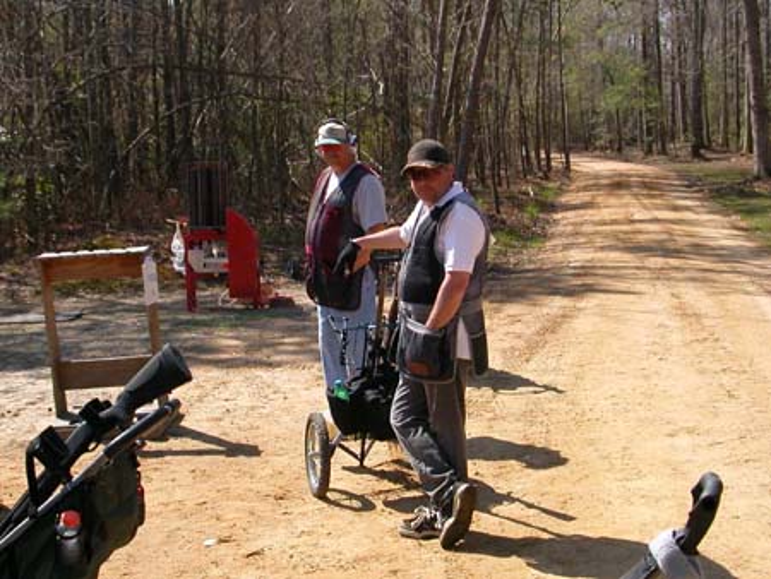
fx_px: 1293
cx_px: 386
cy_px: 290
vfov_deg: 25.3
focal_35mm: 58
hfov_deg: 33.2
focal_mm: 8.9
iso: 100
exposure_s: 1/682
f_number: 3.4
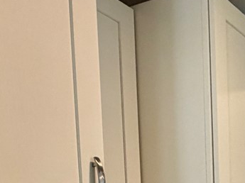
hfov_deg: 27.2
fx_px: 460
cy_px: 291
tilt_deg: -5.5
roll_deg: +0.0
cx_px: 273
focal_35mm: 65
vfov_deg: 19.1
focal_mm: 2.22
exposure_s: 1/120
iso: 250
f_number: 2.2
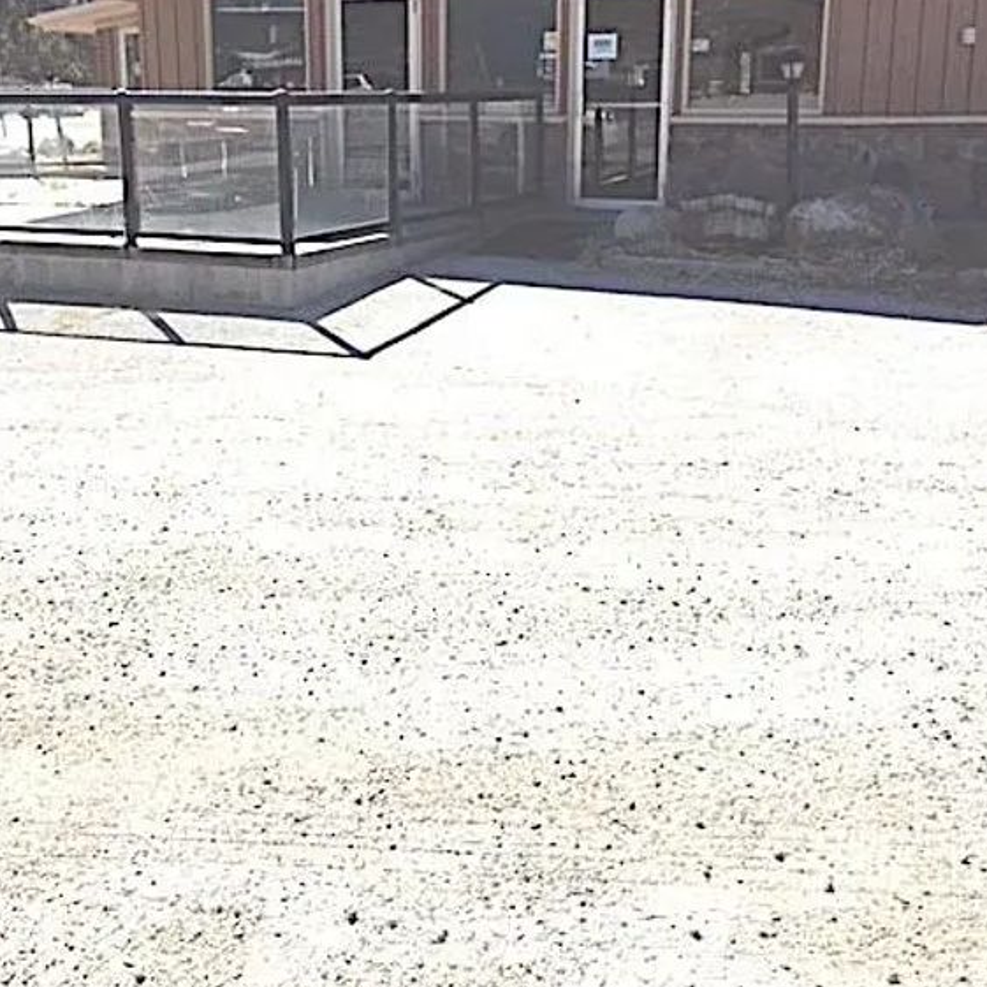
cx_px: 449
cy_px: 342
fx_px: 1258
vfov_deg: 42.4
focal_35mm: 39
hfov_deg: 42.8
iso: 32
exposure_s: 1/1883
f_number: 2.2
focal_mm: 4.15
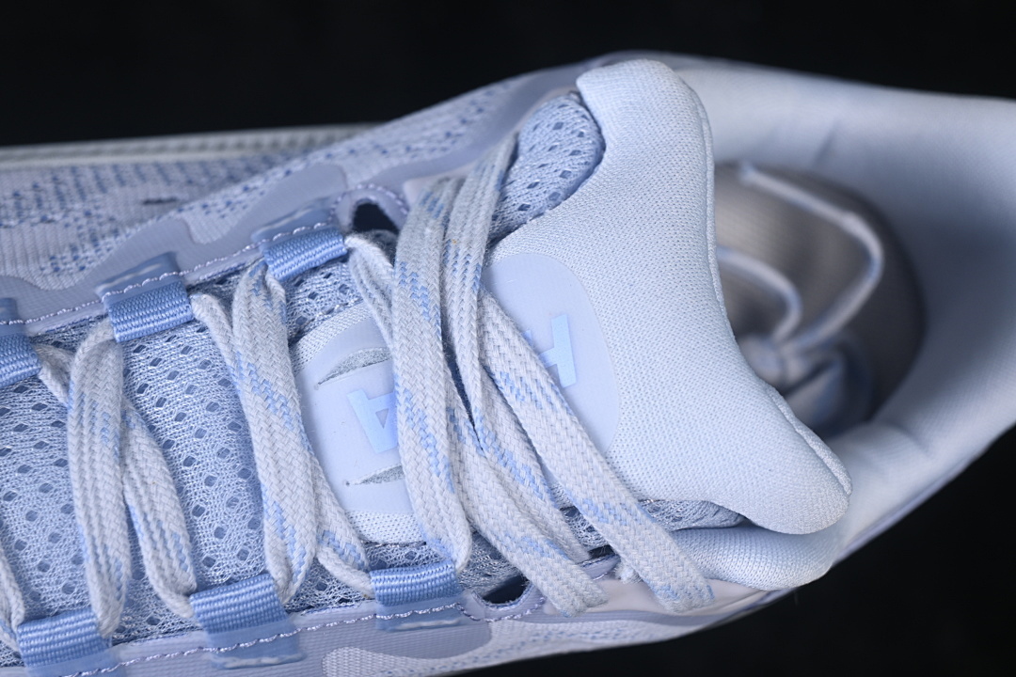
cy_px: 338
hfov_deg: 27.0
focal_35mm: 75
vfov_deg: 18.2
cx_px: 508
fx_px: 2117
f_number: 7.1
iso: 160
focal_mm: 50
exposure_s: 1/80
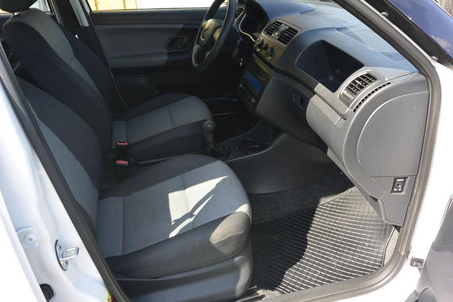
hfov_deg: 63.7
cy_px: 151
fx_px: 365
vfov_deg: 45.0
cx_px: 226
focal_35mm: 29
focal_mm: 11
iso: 160
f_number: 4
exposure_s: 1/250
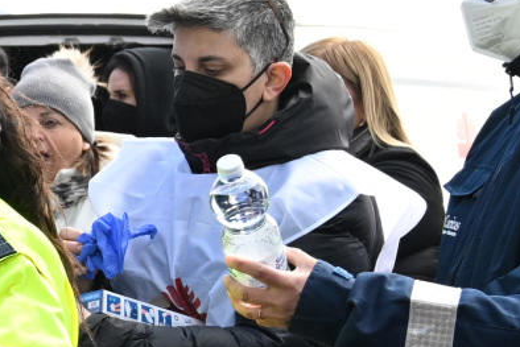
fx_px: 4392
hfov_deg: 6.4
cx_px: -847
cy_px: 277
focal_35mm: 304
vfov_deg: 4.5
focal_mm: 39
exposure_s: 1/640
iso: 400
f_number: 5.6
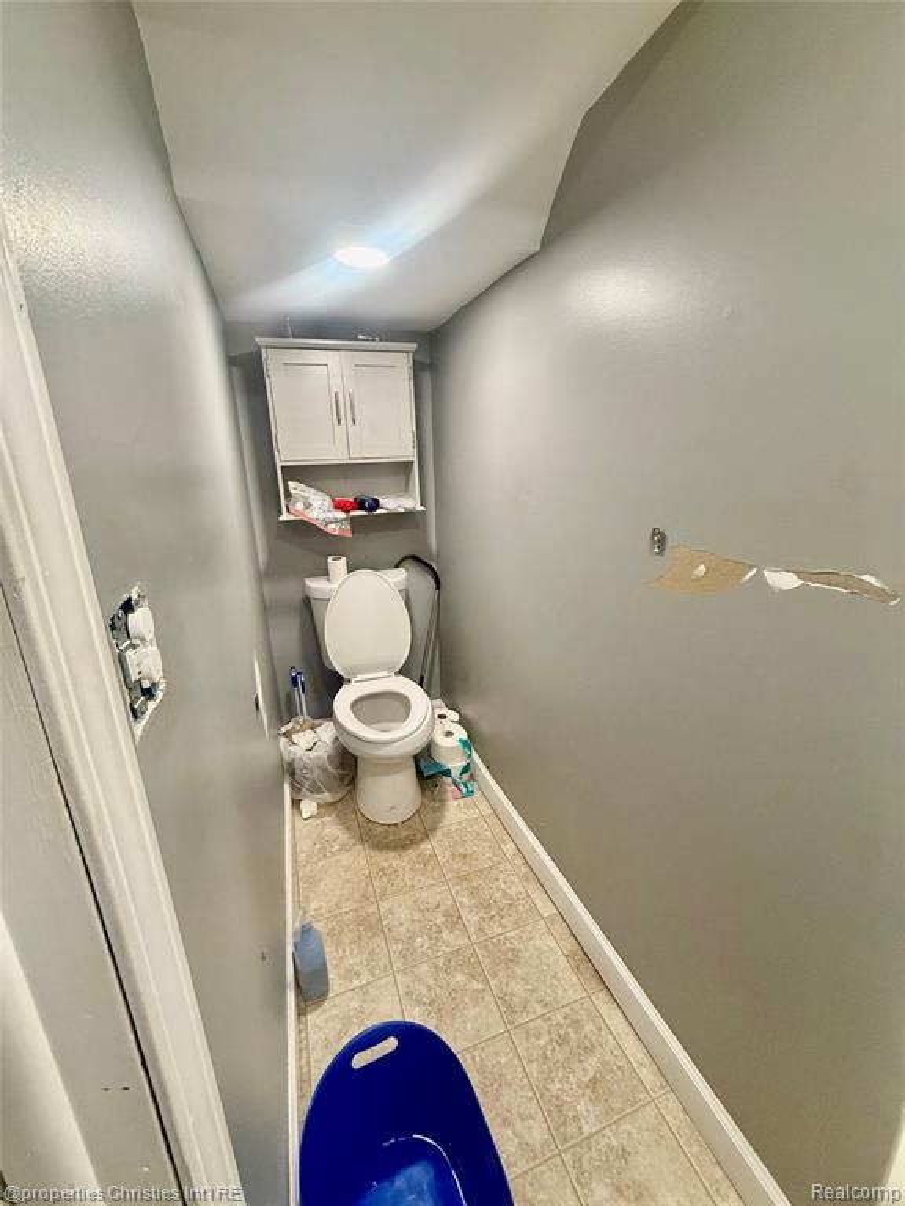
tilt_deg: -15.0
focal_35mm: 14
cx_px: 452
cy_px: 603
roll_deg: +1.5
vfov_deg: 102.1
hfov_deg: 85.7
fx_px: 488
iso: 320
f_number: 2.2
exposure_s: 1/120
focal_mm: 2.22
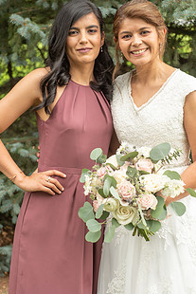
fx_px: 734
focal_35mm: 90
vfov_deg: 22.6
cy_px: 173
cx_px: 111
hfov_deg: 15.2
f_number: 4.5
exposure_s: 1/80
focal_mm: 62
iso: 100
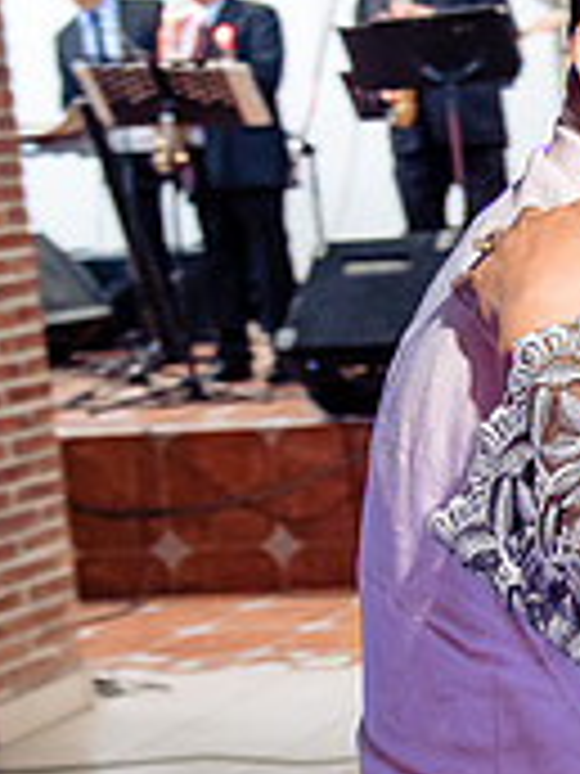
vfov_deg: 16.0
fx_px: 2748
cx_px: 949
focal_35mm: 123
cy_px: 430
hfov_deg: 11.4
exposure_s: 1/60
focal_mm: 38
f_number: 7.1
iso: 2000
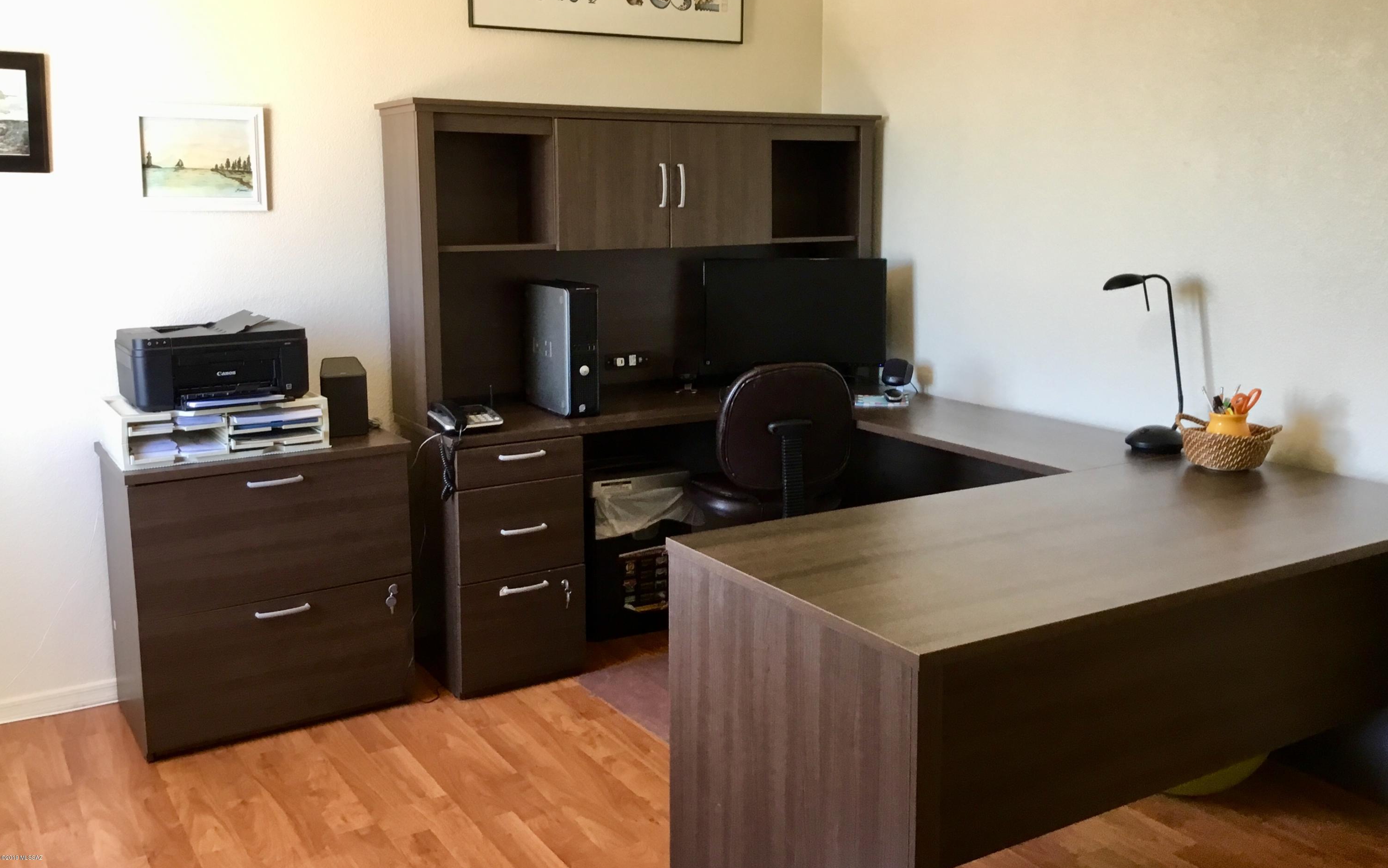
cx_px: 696
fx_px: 1248
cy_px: 367
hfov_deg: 58.1
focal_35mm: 33
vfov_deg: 38.2
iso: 64
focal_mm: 3.3
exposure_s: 1/30
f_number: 2.4
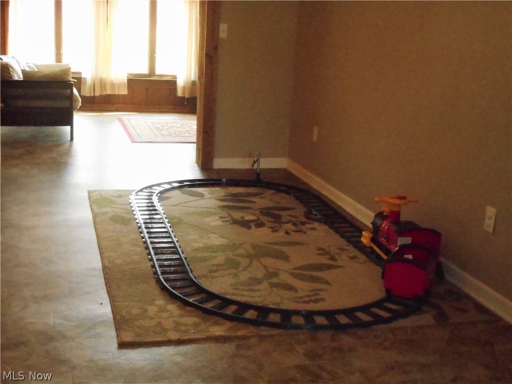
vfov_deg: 28.6
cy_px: 192
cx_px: 256
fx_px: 754
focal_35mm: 51
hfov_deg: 37.5
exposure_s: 1/60
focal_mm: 9.1
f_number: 4.9
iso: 1600
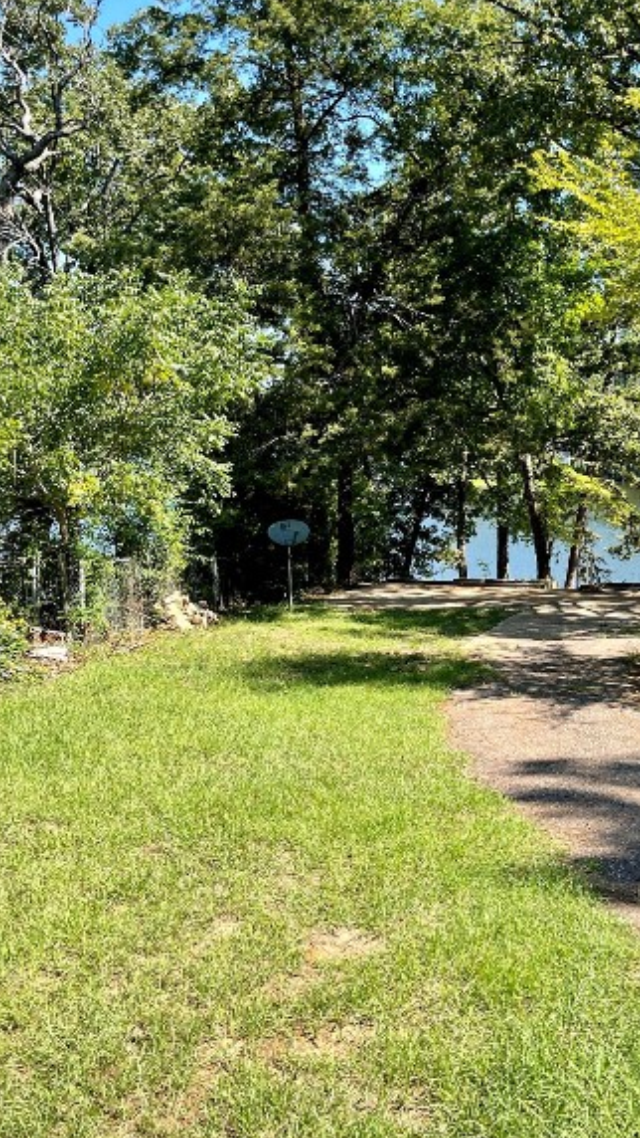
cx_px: 493
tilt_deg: -5.6
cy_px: 527
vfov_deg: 52.7
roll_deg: -0.7
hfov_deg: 30.6
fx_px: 1146
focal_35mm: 38
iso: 32
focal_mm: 5.1
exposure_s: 1/1188
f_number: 1.6
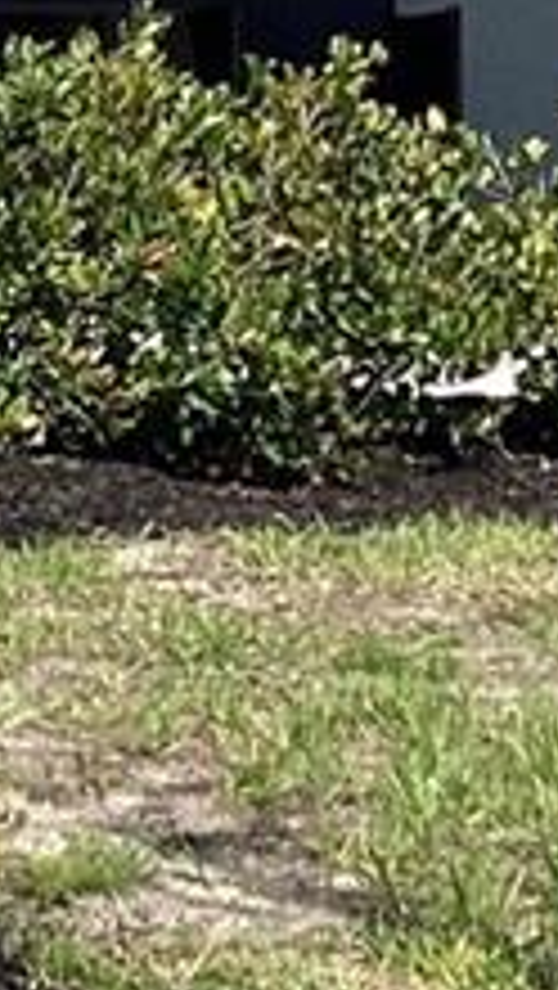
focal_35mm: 184
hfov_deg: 6.4
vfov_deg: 11.4
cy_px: -266
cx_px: -518
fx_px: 4833
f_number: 2.4
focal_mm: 3.3
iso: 25
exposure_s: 1/1381
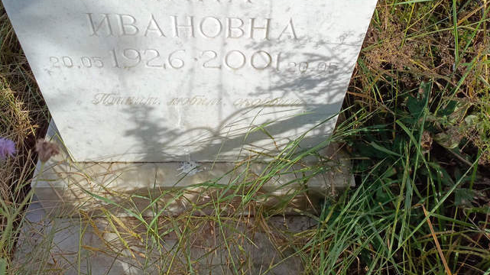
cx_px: 251
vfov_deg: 33.4
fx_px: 442
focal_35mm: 34
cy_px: 47
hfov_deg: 58.0
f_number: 1.69
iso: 109
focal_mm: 4.76
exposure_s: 1/867
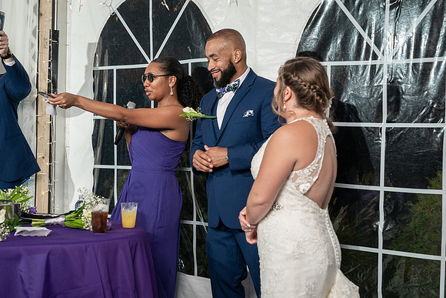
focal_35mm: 58
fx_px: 719
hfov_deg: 34.5
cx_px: 225
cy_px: 149
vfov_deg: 23.4
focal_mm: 57
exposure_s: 1/200
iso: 1600
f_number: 5.6
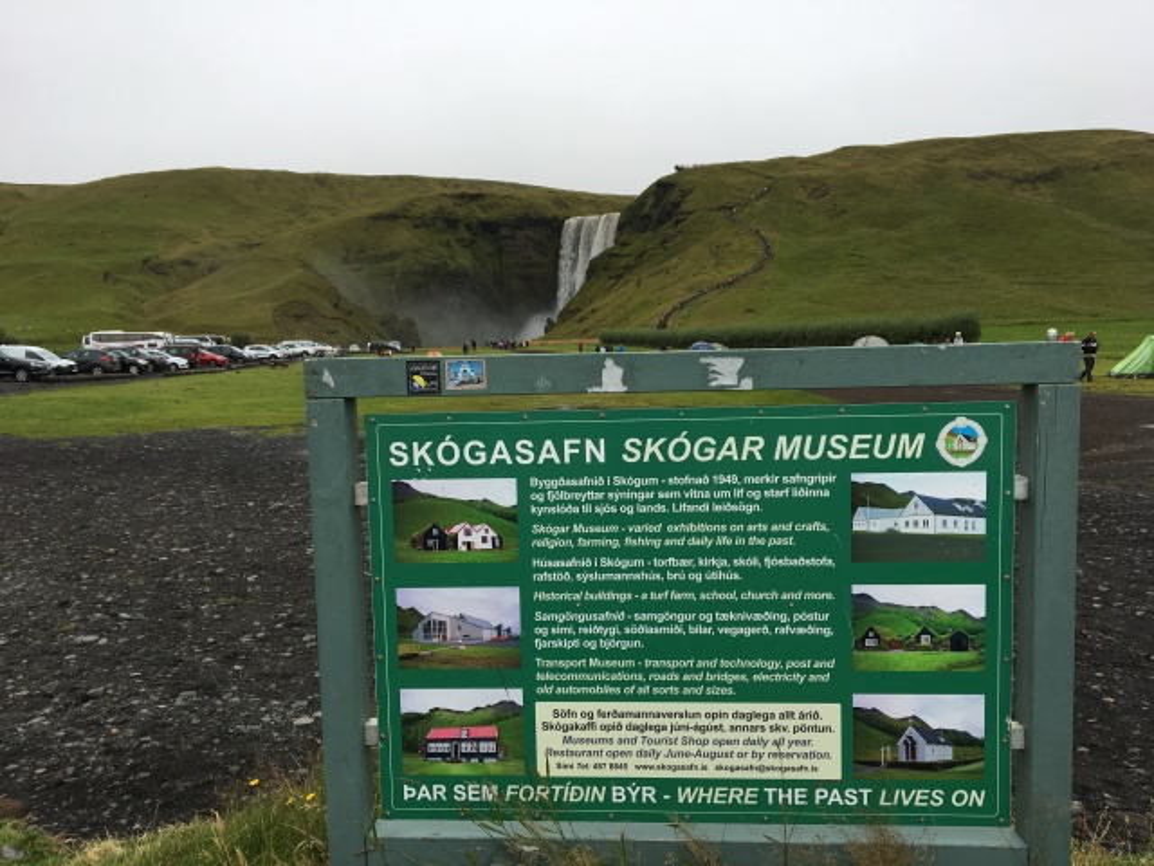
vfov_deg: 48.2
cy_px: 433
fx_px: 967
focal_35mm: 29
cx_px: 577
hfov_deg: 61.7
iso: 25
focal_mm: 4.15
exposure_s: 1/323
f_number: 2.2
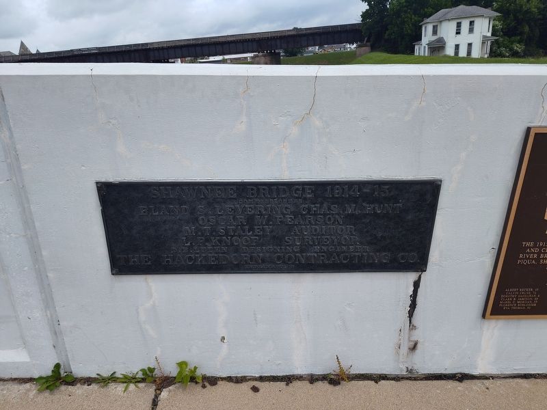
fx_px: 363
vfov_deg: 58.9
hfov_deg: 73.9
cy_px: 205
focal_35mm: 23
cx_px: 274
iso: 100
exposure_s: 1/1600
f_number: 1.8
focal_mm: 5.56
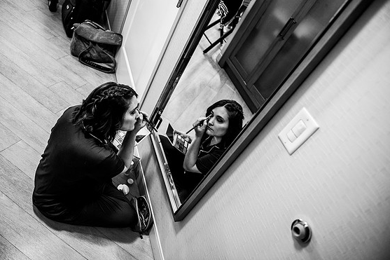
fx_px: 271
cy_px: 128
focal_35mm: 25
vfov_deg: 51.3
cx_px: 190
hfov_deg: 71.5
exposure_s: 1/50
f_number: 2.8
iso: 1250
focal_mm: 24
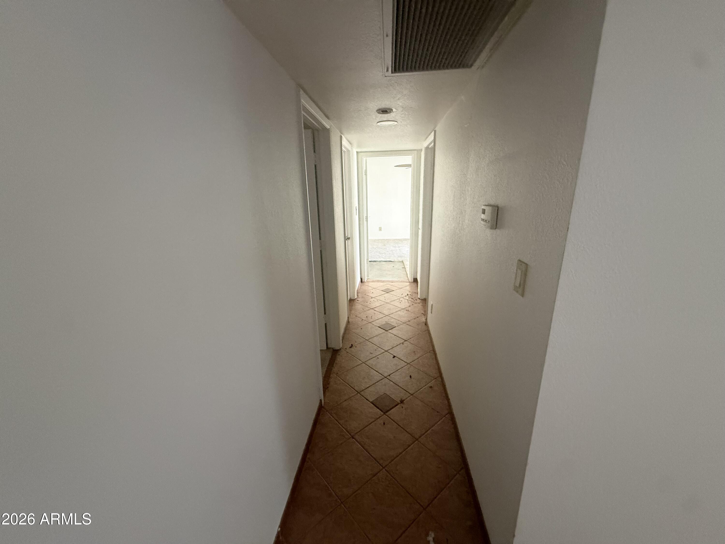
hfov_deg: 102.1
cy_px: 272
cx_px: 362
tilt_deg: -15.1
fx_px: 293
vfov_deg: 85.7
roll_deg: +0.4
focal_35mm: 14
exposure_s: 1/60
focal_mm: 2.22
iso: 640
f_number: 2.2
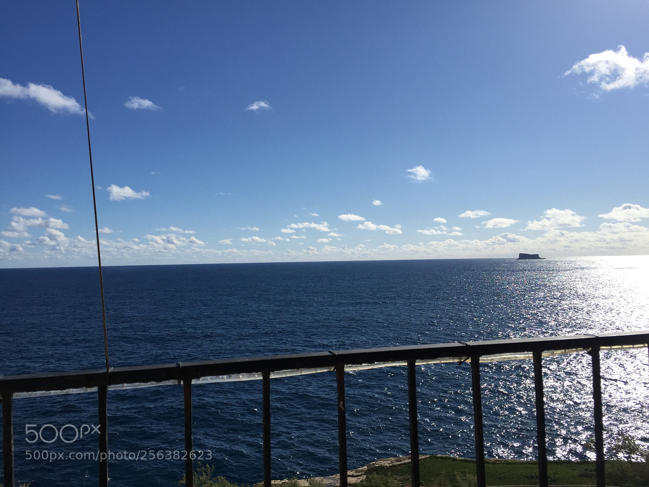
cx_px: 324
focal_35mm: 29
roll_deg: +0.3
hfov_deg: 61.7
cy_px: 244
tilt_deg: +2.2
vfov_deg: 48.2
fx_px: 544
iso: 32
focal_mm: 4.15
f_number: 2.2
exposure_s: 1/4950
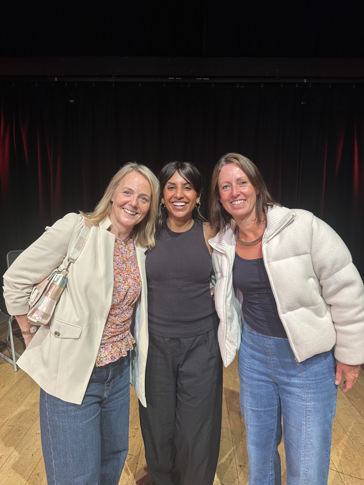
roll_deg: -0.3
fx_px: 336
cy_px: 242
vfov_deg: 71.6
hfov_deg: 56.8
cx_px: 182
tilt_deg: -4.4
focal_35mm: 24
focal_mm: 6.86
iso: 160
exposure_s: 1/100
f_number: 1.78
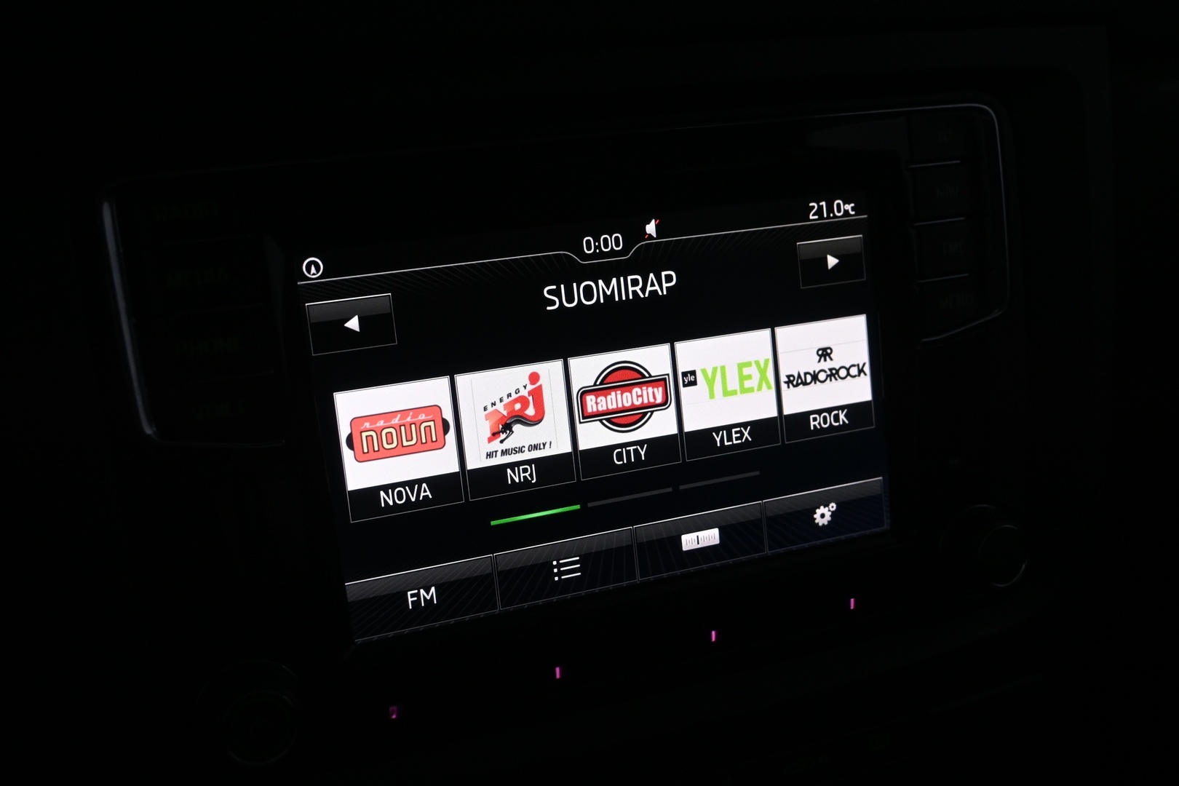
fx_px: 1351
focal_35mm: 41
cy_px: 393
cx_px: 590
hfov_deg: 47.2
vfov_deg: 32.4
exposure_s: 1/125
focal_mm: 27.5
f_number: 5.6
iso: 1000
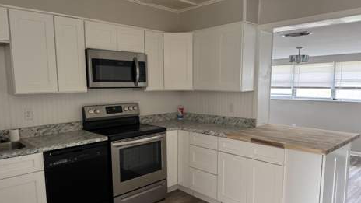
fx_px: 258
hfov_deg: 69.9
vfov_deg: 42.8
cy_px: 114
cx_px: 177
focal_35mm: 27
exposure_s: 1/60
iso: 500
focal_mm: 6.76
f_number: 1.78
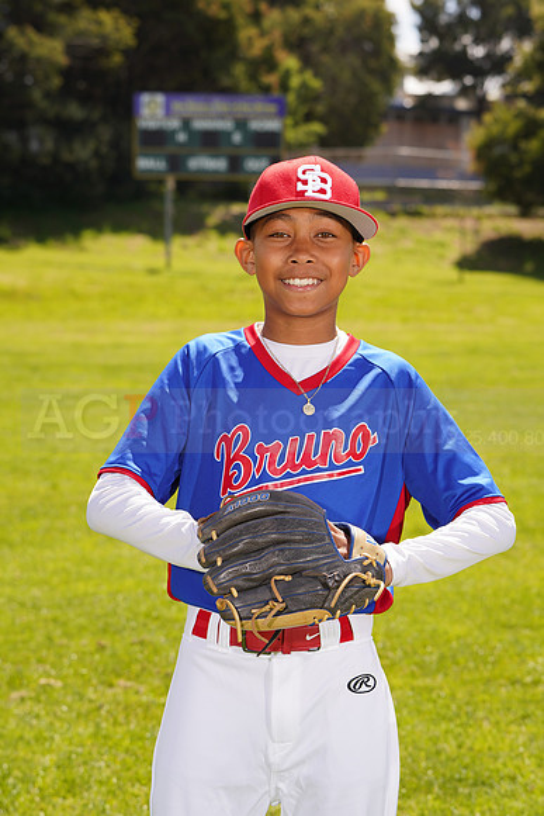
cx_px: 272
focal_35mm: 100
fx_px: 2265
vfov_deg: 20.4
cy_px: 408
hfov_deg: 13.7
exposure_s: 1/160
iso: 100
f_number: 9
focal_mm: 100
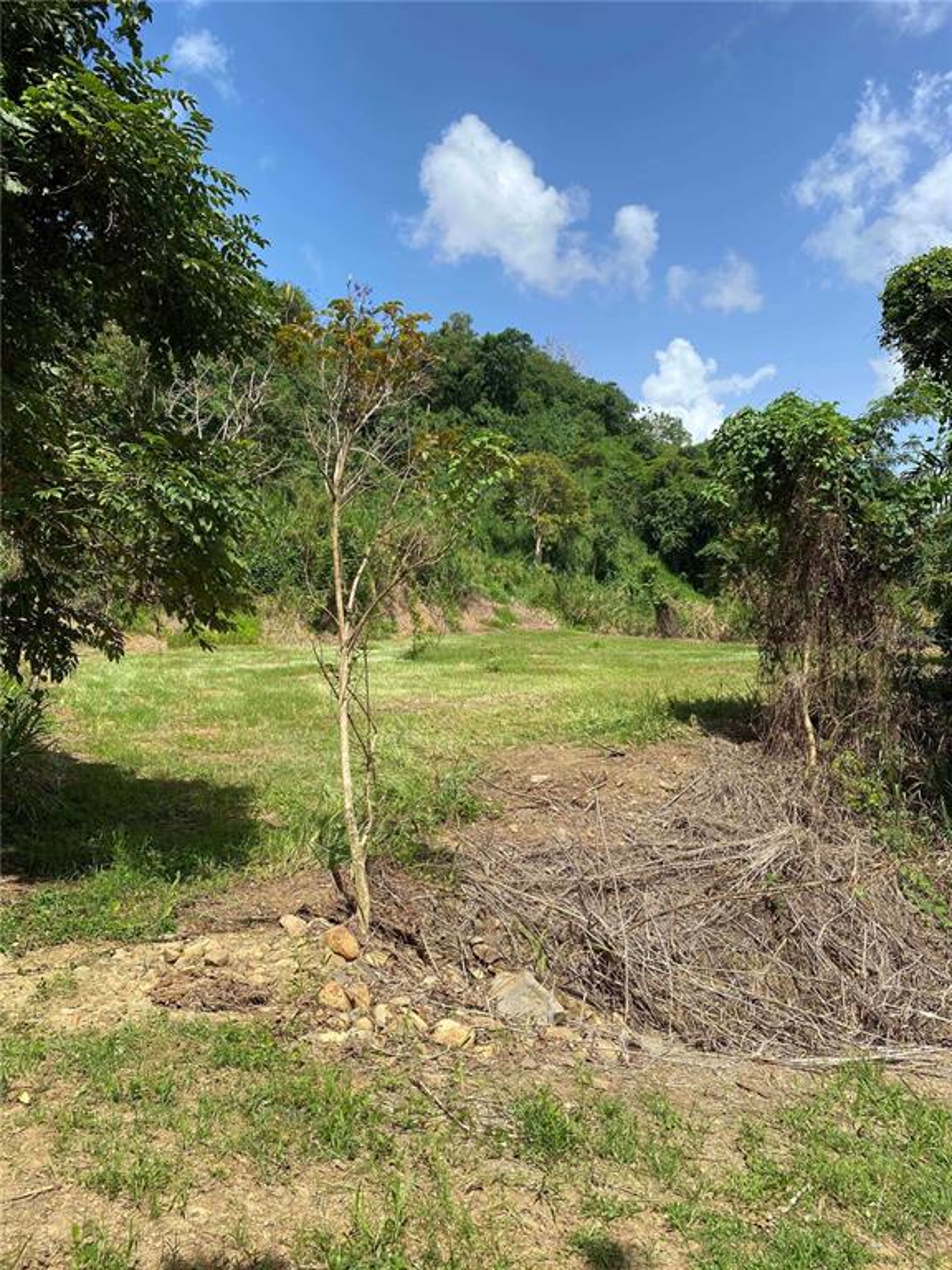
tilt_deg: -1.1
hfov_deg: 53.1
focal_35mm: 26
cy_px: 635
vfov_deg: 67.3
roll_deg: +3.9
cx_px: 476
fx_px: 953
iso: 32
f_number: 1.8
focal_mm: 4.25
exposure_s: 1/2268
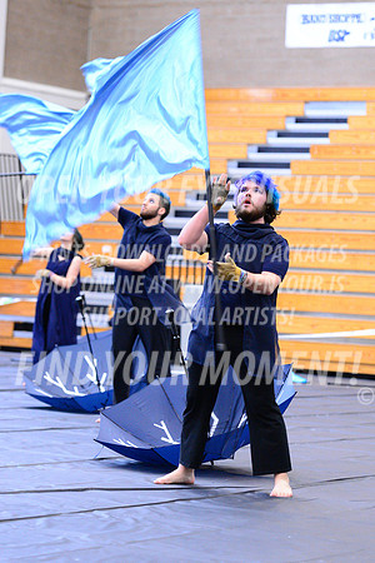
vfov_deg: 18.6
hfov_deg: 12.5
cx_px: 188
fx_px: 1719
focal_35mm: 110
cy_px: 282
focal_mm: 110
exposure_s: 1/250
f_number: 3.2
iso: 8000
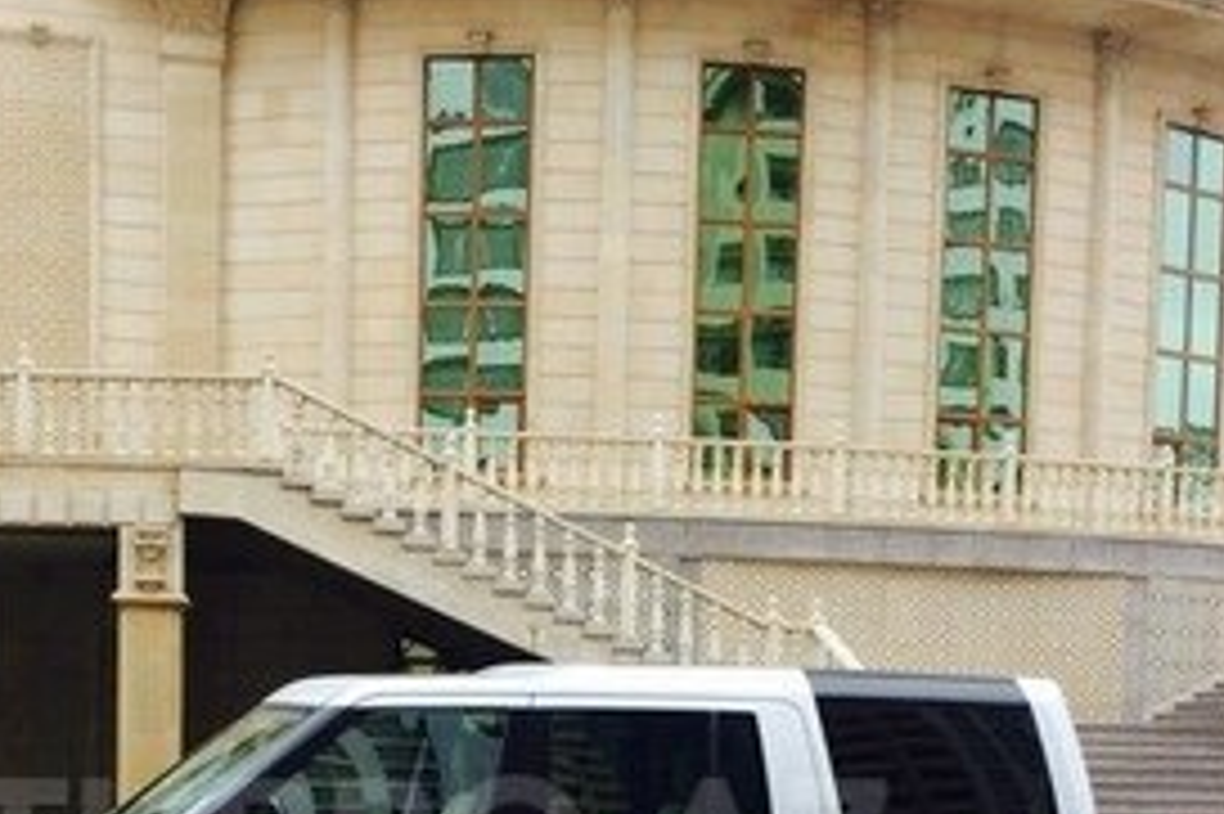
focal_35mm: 55
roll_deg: +0.3
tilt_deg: -3.0
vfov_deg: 23.4
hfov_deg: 36.0
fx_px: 1869
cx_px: 428
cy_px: 845
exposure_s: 1/50
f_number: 2.2
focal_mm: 4.15
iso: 50
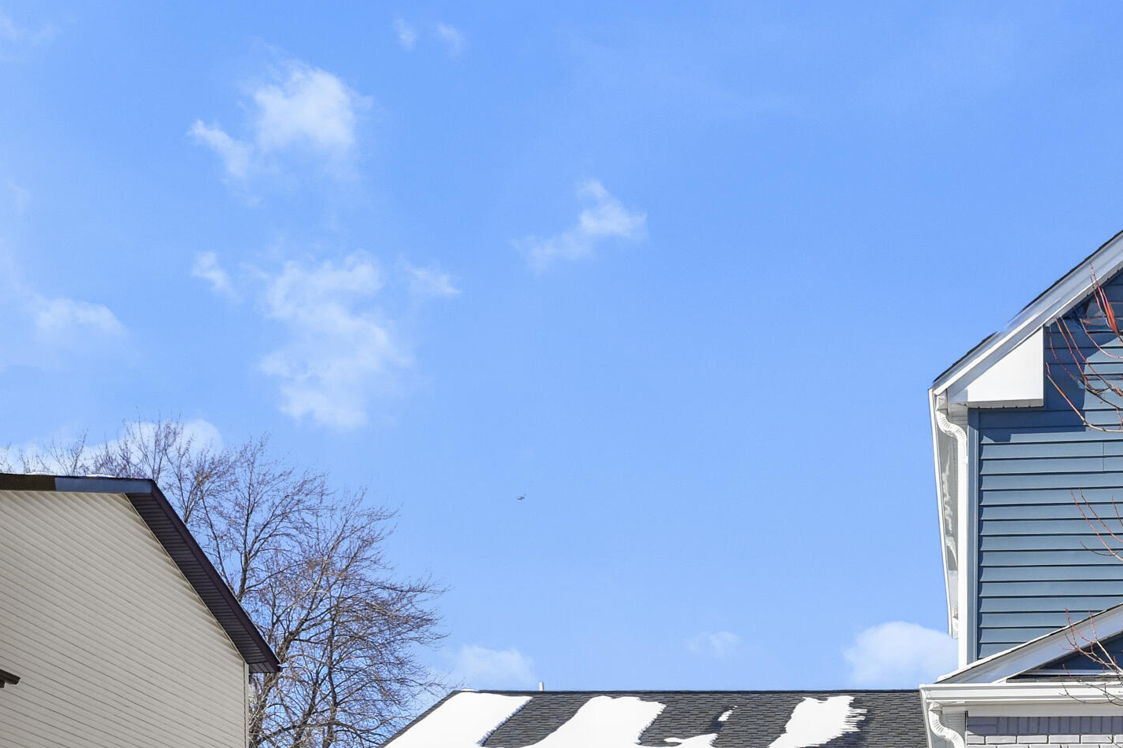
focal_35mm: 63
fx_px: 1965
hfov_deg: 29.7
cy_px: 738
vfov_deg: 20.9
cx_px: 1130
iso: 250
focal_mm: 20
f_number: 8
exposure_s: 1/500
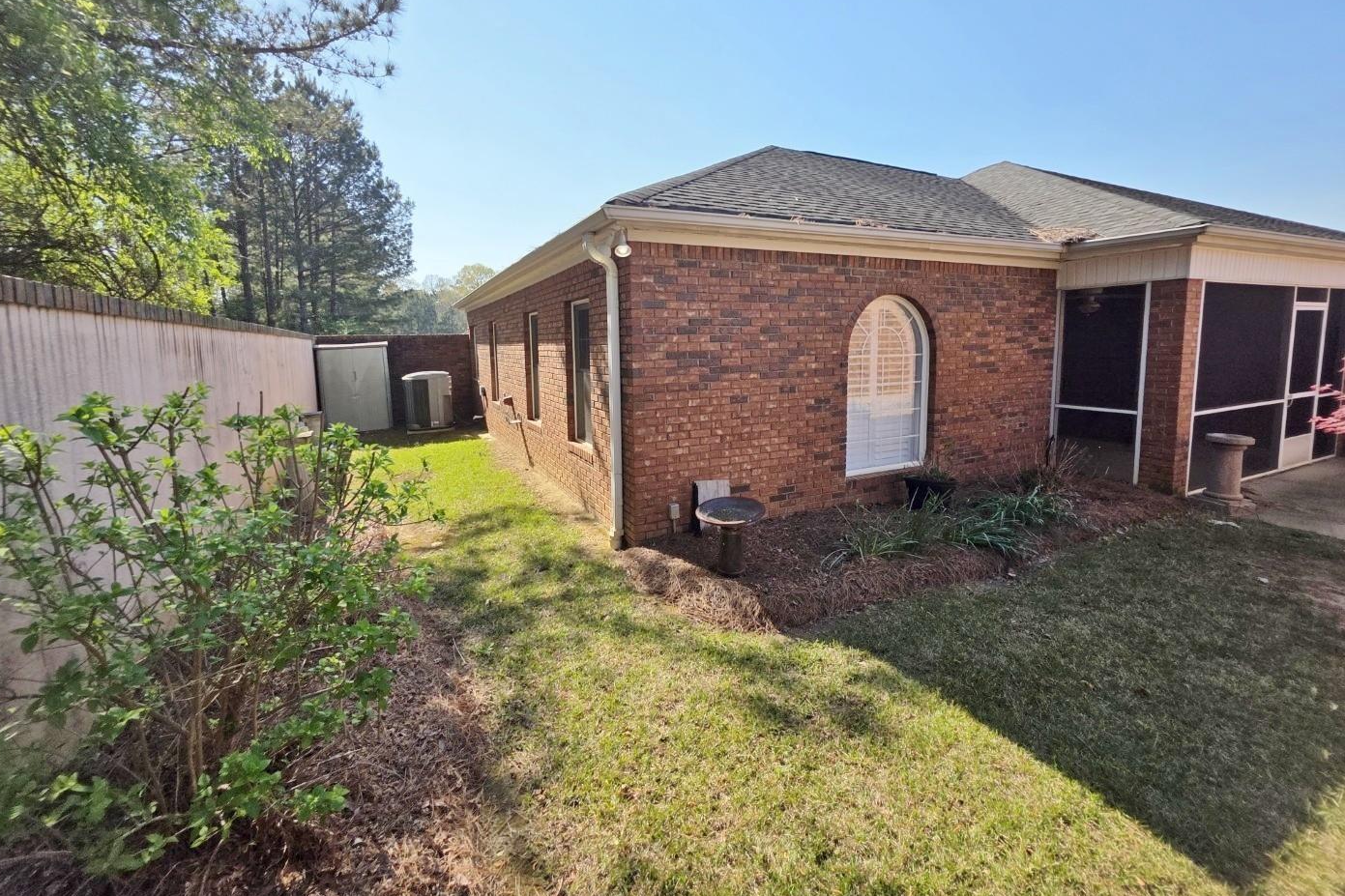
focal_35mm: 14
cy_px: 401
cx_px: 650
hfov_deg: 104.2
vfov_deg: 80.9
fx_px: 523
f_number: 1.9
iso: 40
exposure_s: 1/1941
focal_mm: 2.2
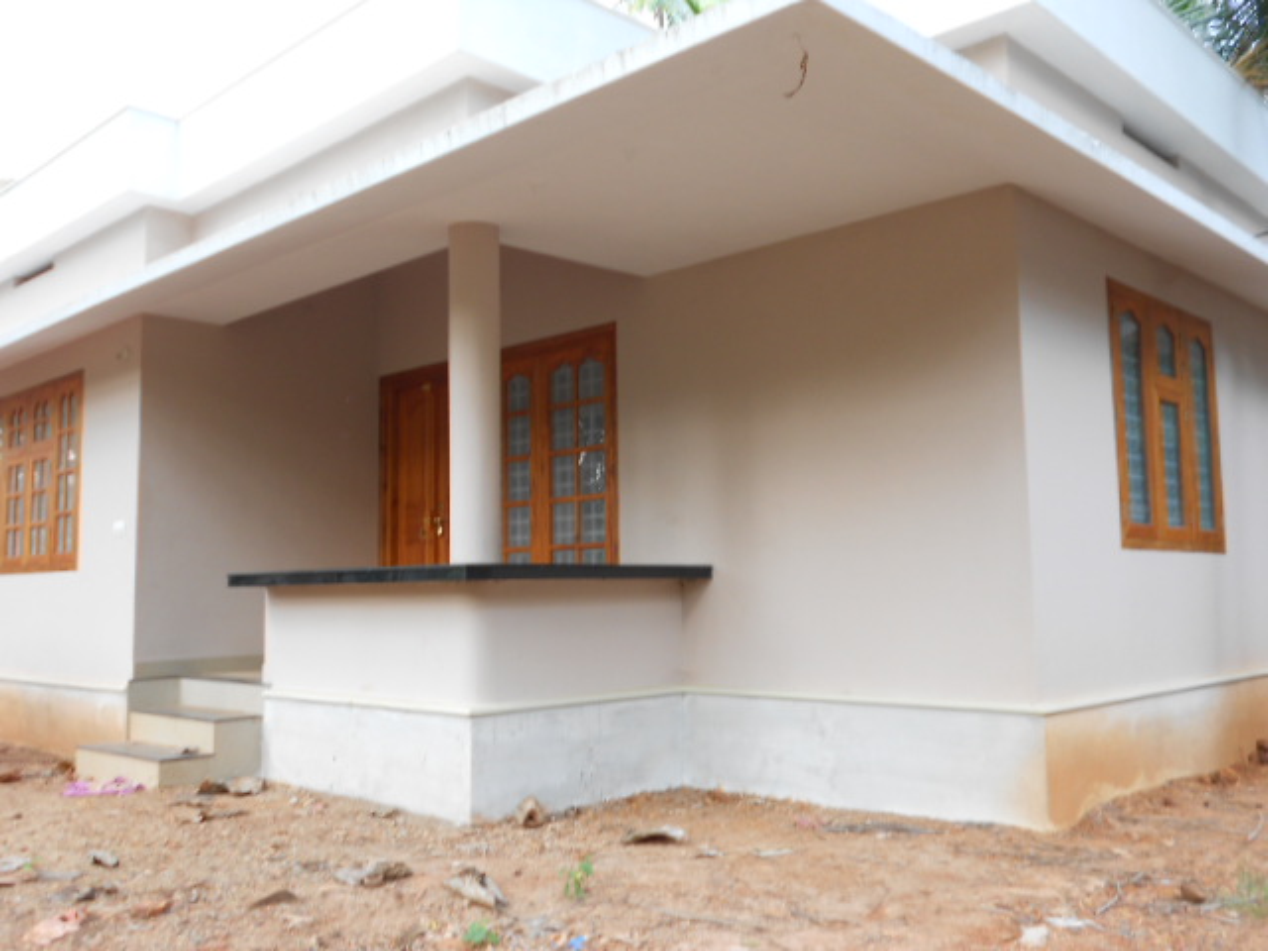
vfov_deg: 44.2
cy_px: 476
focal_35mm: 32
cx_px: 634
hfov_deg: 56.8
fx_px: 1172
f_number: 3.6
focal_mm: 6
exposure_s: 1/30
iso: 80
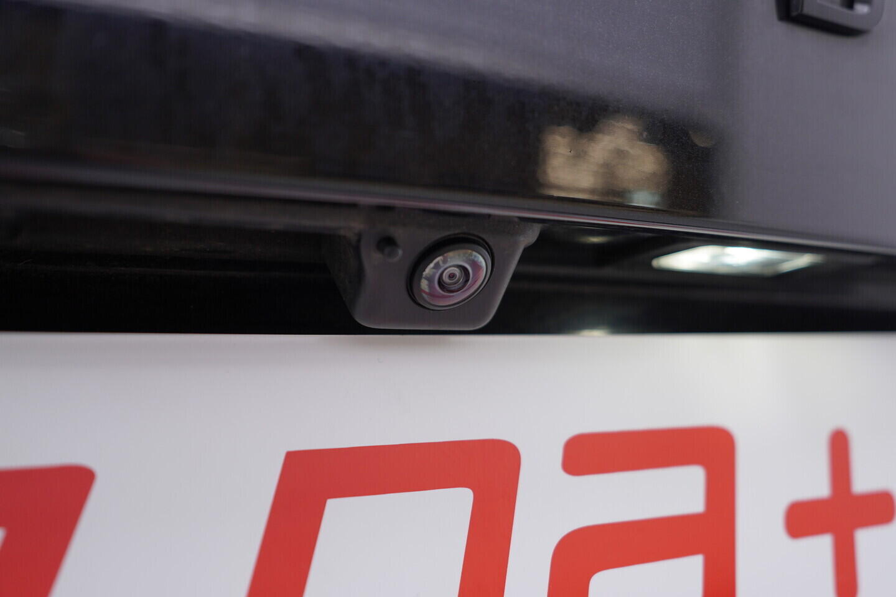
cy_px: 298
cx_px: 448
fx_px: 896
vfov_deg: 36.9
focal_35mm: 36
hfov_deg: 53.1
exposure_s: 1/50
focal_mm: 24
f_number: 3.2
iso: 125
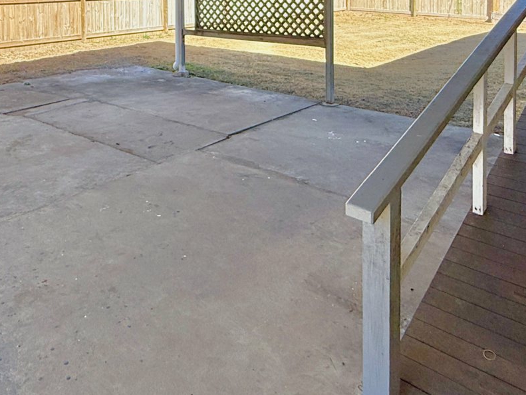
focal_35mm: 34
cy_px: -2
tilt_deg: -2.7
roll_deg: +0.5
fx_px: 517
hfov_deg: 52.8
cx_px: 172
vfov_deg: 37.3
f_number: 2.2
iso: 50
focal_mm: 2.22
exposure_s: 1/1285
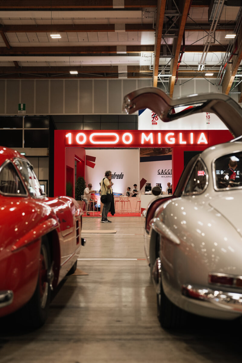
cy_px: 172
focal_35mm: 50
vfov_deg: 39.6
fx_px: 504
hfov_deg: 26.9
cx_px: 139
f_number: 2.8
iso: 500
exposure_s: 1/80
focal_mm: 43
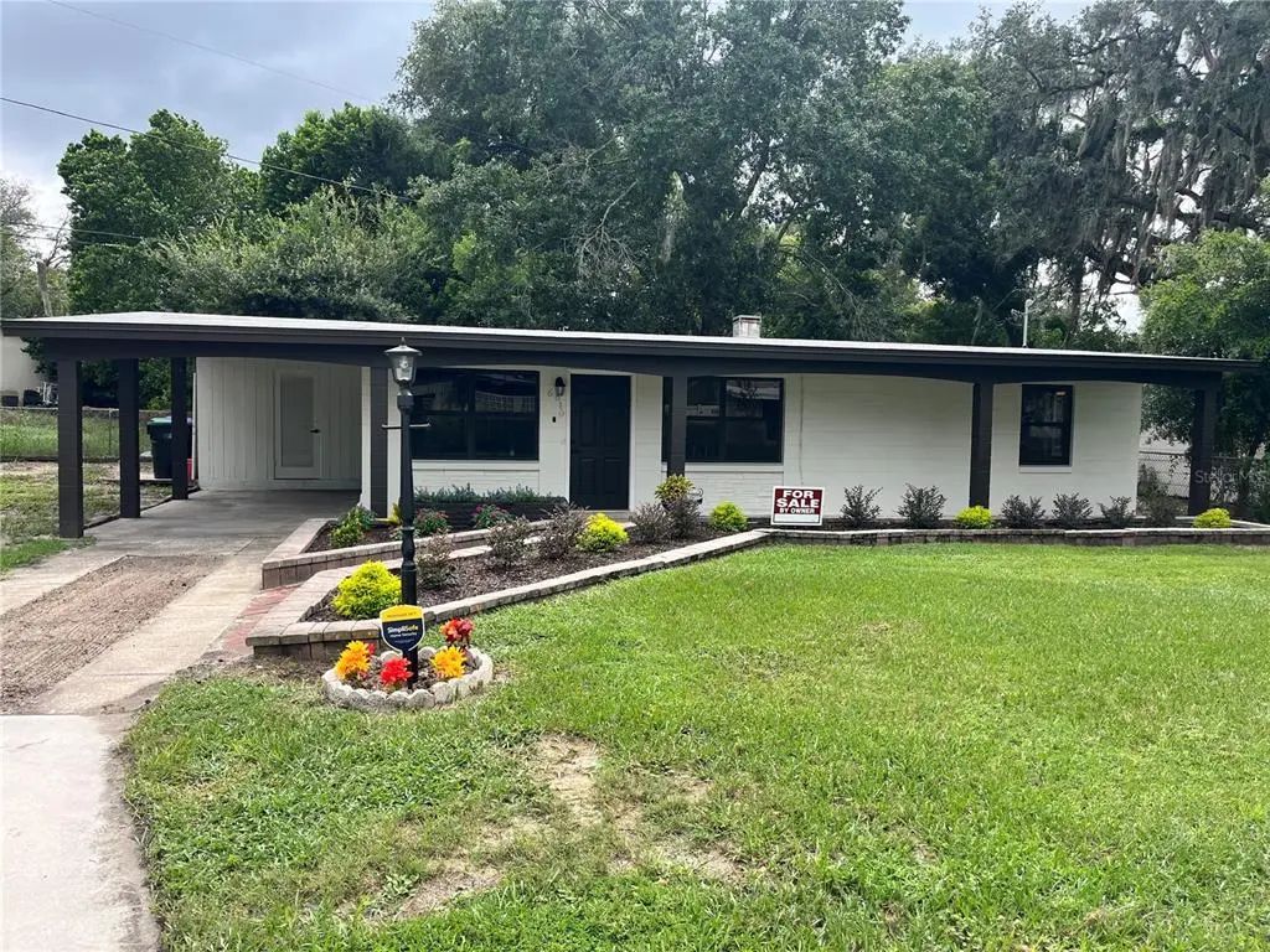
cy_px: 476
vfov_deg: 53.1
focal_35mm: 26
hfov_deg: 67.3
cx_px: 635
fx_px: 954
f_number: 1.6
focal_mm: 5.1
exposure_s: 1/1294
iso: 50
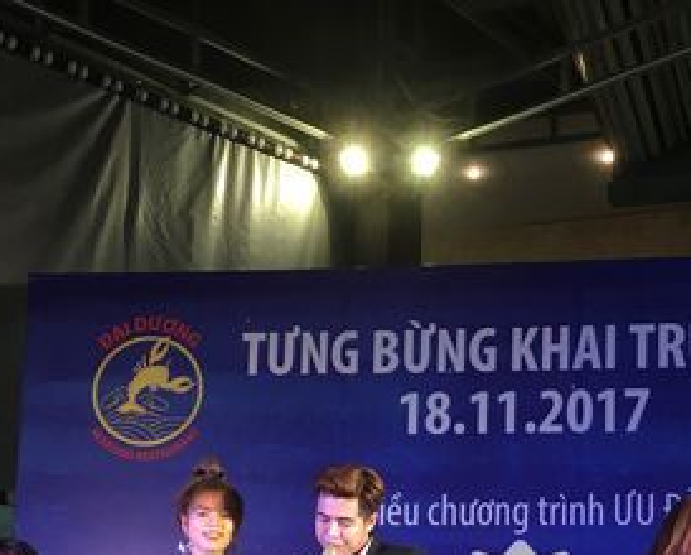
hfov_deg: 28.6
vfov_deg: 22.3
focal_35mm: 66
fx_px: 1352
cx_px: 411
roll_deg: -1.7
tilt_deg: +5.6
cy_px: 565
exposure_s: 1/33
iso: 40
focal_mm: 4.15
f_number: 2.2
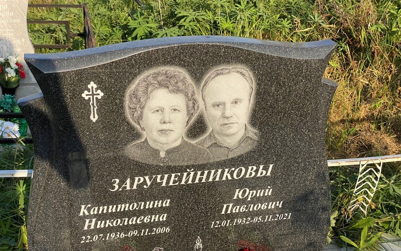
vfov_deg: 23.1
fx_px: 612
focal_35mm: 56
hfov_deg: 36.3
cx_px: 199
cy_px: 144
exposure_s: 1/1065
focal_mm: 6
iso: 20
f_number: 2
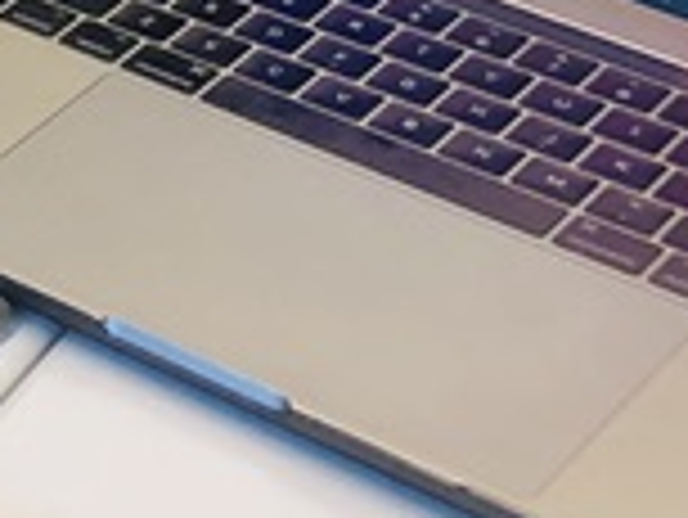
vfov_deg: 7.4
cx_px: -1403
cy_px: -739
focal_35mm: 187
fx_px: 3720
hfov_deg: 8.7
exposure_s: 1/30
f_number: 1.8
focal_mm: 4
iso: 20
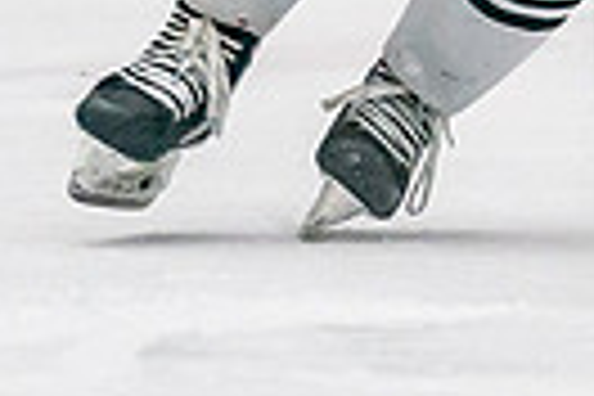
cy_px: -96
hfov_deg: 1.4
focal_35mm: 1424
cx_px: 639
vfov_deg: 1.0
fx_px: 23494
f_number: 2.8
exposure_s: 1/1250
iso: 3200
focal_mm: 200
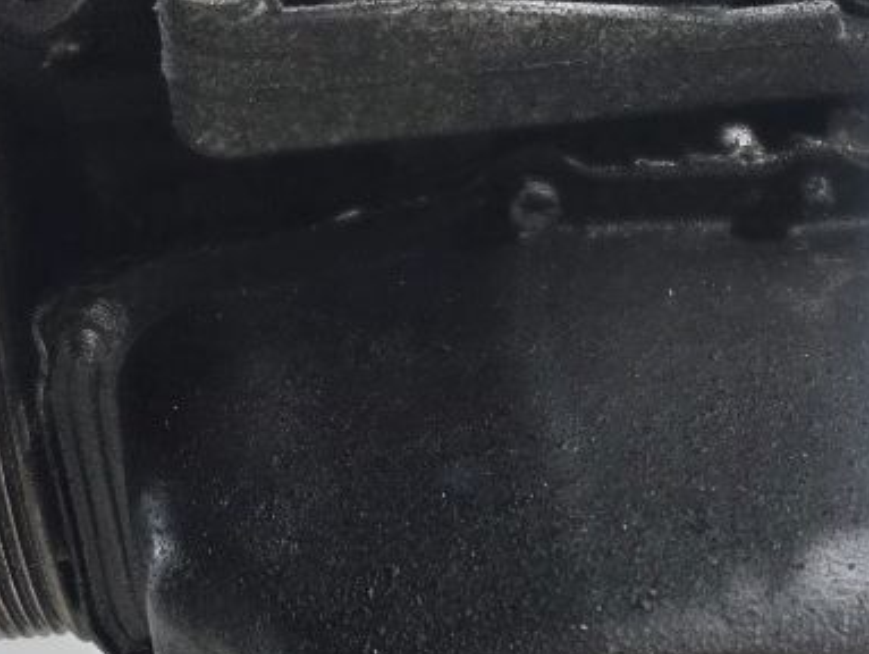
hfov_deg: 25.9
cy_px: 581
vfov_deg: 20.1
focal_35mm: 72
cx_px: 824
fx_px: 1809
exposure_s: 1/100
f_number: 1.7
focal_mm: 6.3
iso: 160
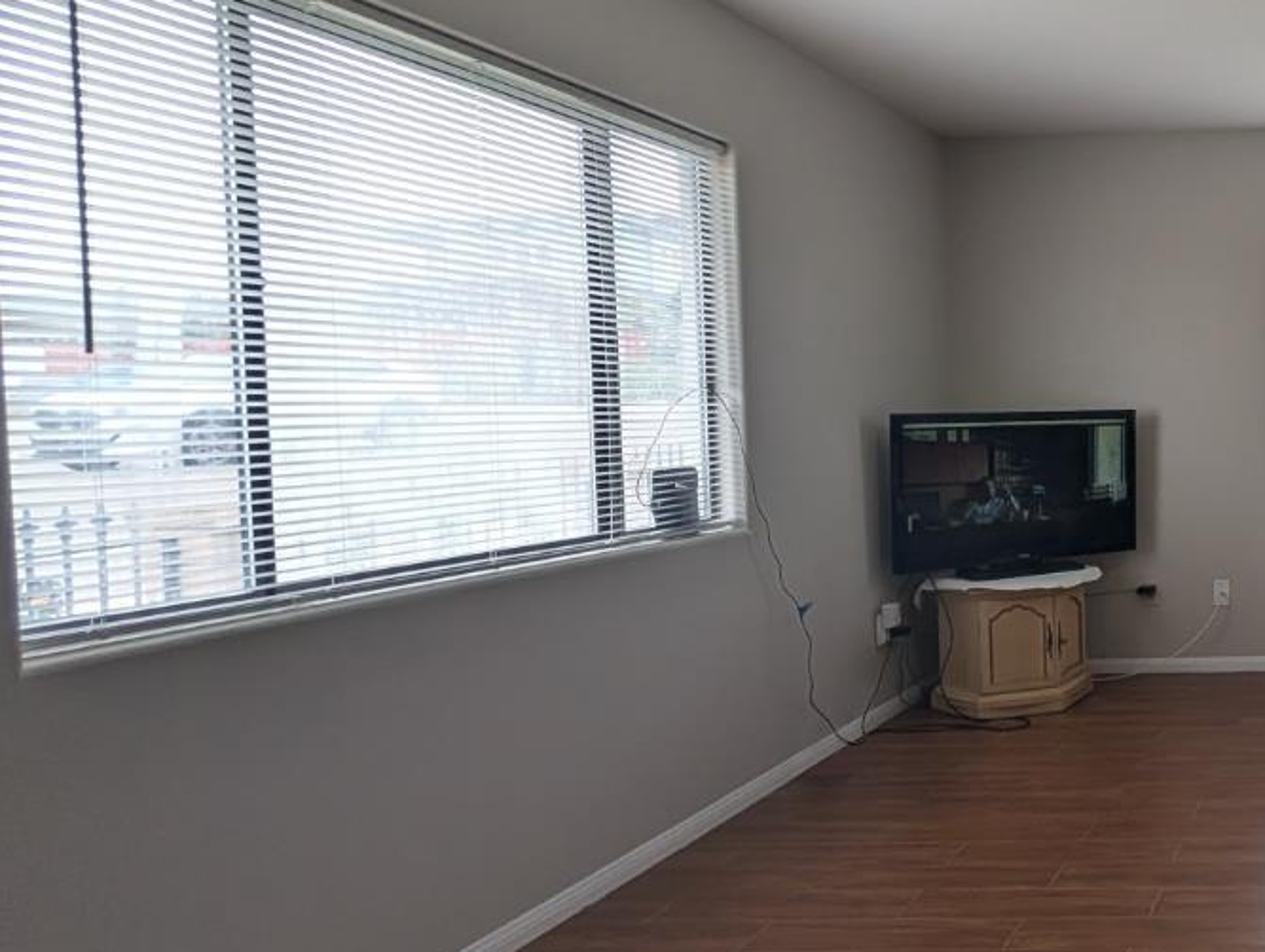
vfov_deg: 51.4
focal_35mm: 27
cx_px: 1360
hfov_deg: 48.5
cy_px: 424
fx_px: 988
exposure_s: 1/245
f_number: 1.7
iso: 47
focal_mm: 2.02
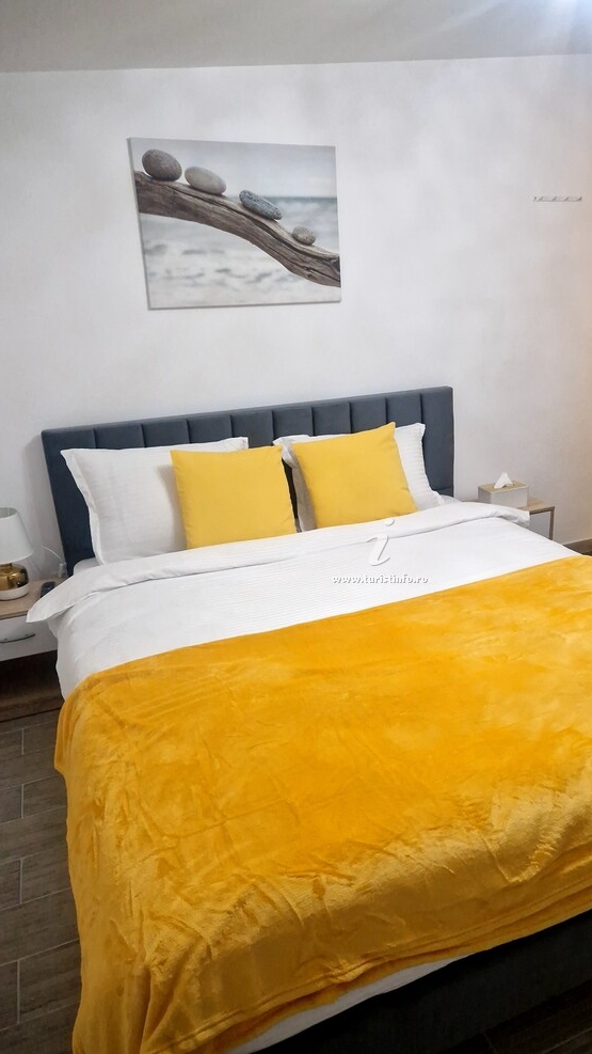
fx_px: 726
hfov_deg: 44.1
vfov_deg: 71.9
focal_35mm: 26
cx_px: 365
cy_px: 534
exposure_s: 1/50
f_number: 1.8
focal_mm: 5.4
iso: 320
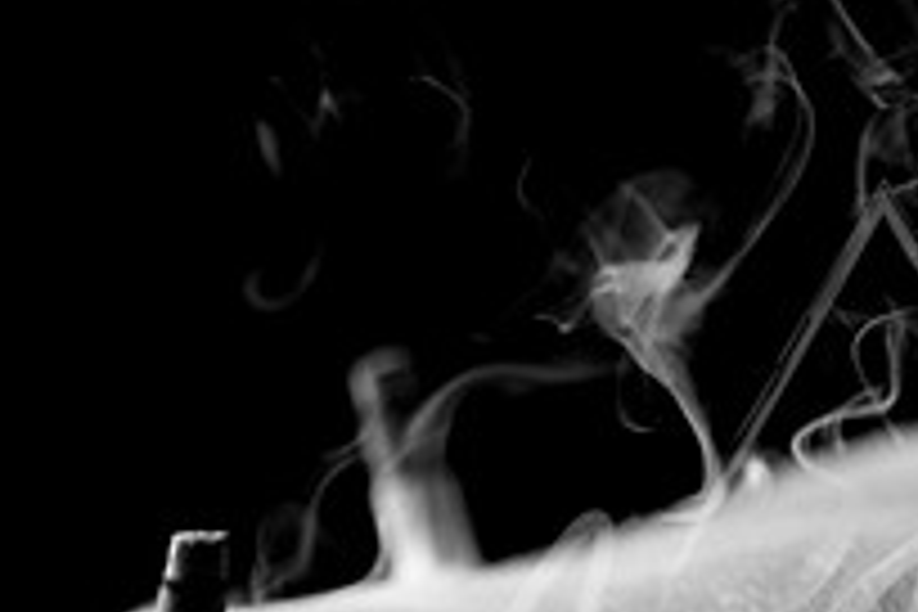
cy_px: 659
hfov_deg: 6.9
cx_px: 886
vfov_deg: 4.6
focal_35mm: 298
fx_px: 7598
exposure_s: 1/320
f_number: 4
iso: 800
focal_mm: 105
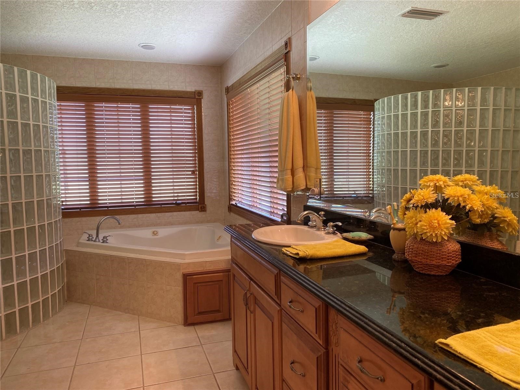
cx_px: 260
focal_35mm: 26
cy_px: 195
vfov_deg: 53.1
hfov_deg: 67.3
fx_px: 391
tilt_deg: -3.6
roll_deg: +0.6
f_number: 1.8
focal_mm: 4.25
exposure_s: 1/60
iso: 64
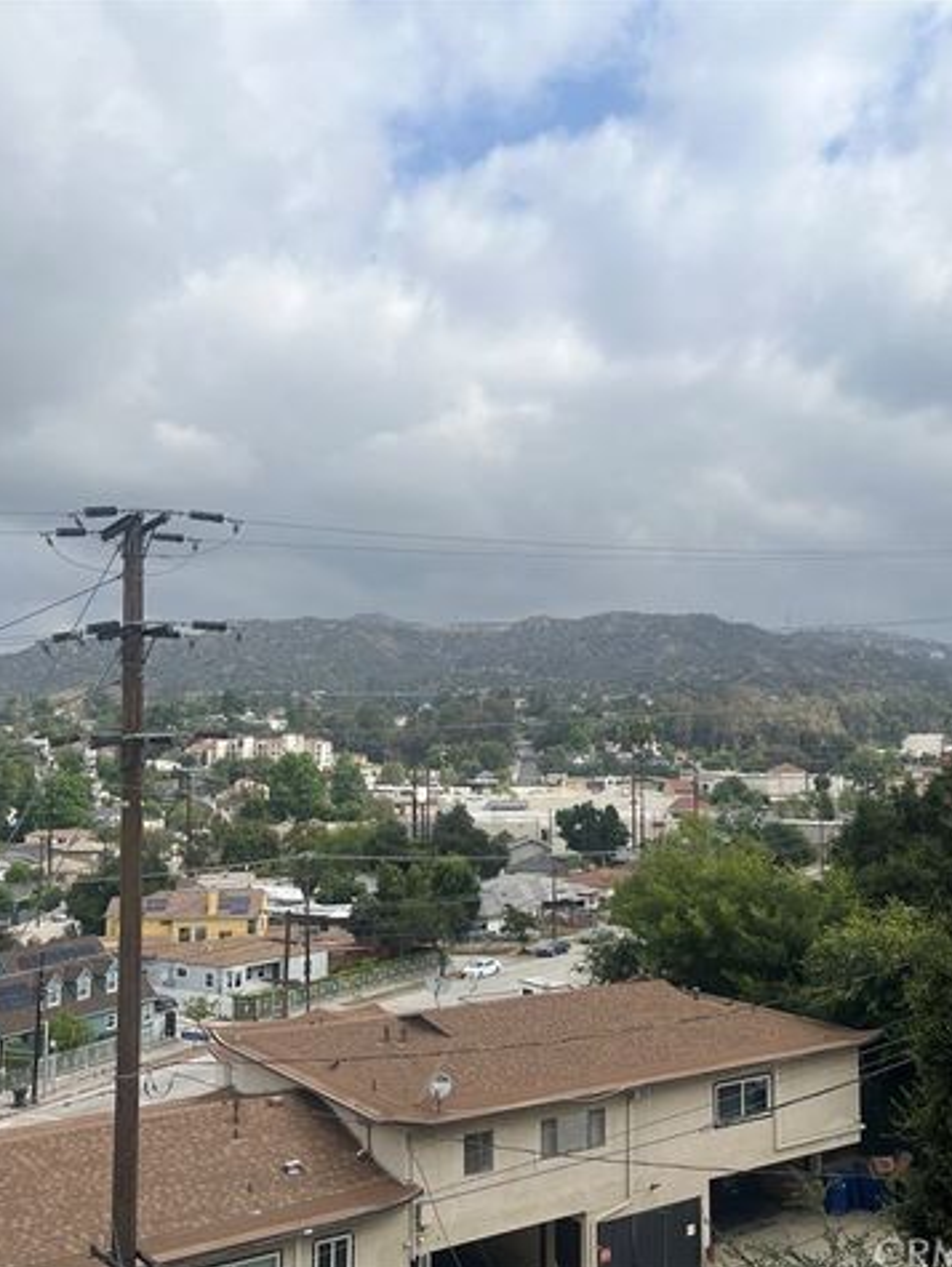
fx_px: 1282
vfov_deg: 52.6
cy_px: 638
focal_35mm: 35
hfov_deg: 40.7
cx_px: 525
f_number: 1.6
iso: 50
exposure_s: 1/4310
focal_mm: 5.1
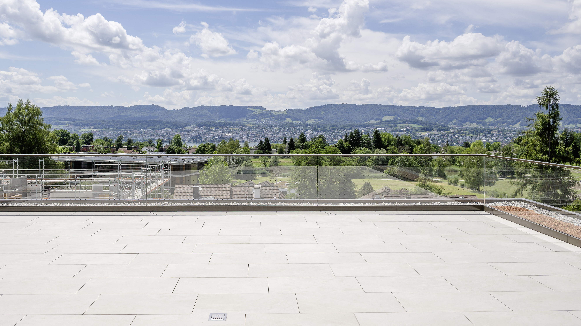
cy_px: 130
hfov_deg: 64.2
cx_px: 265
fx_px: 462
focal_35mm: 30
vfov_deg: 38.8
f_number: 8
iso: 100
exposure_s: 1/640
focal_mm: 24
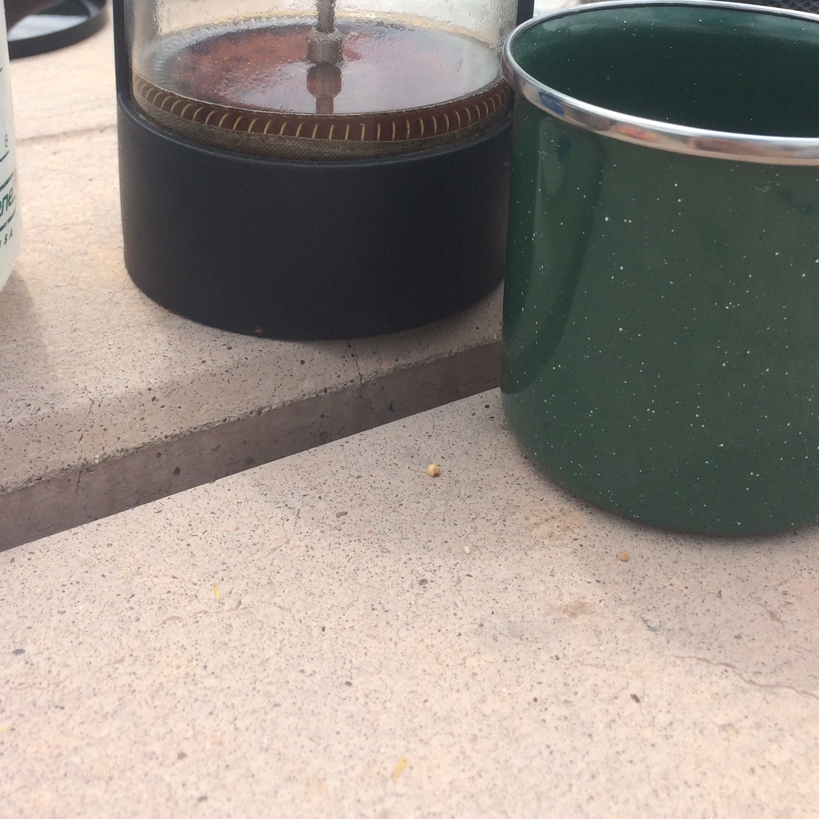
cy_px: 91
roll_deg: -0.9
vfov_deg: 33.6
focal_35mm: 48
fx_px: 1285
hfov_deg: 35.3
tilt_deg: -20.3
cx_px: 467
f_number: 2.2
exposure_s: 1/1080
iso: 32
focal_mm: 4.15
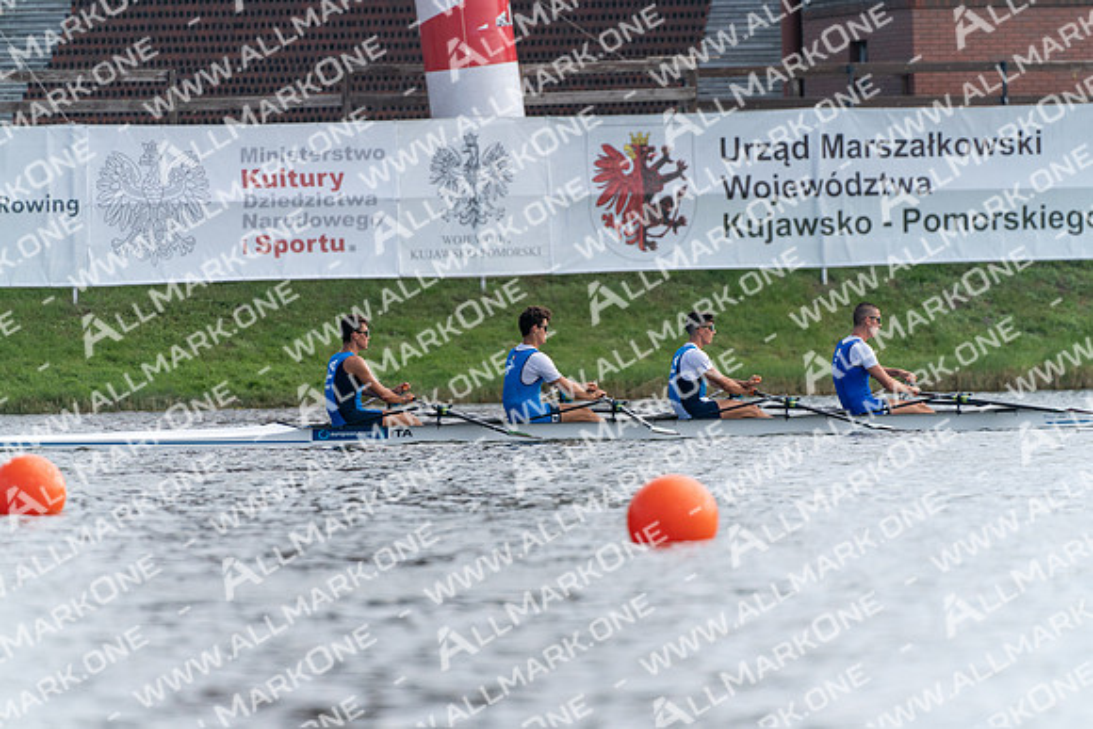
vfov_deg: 3.7
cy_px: 364
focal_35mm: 372
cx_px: 546
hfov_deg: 5.5
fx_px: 11296
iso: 640
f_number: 5.6
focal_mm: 372
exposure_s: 1/1600
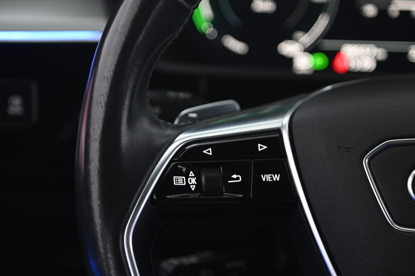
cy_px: 178
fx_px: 1566
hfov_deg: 15.1
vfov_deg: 10.1
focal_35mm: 136
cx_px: 190
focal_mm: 100
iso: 2000
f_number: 4
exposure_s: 1/15
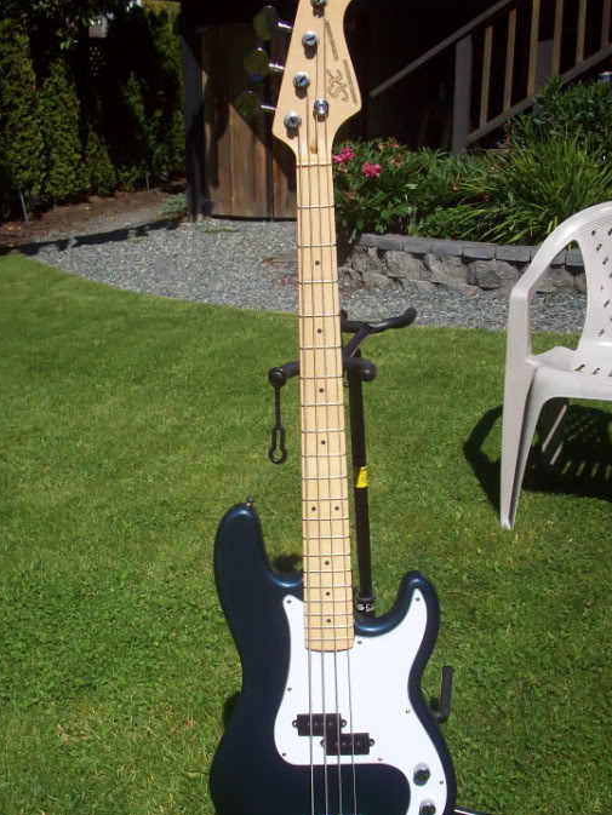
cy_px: 454
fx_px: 1037
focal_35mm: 44
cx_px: 278
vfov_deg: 42.9
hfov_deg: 32.9
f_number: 5.6
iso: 80
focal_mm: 6.2
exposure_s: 1/554
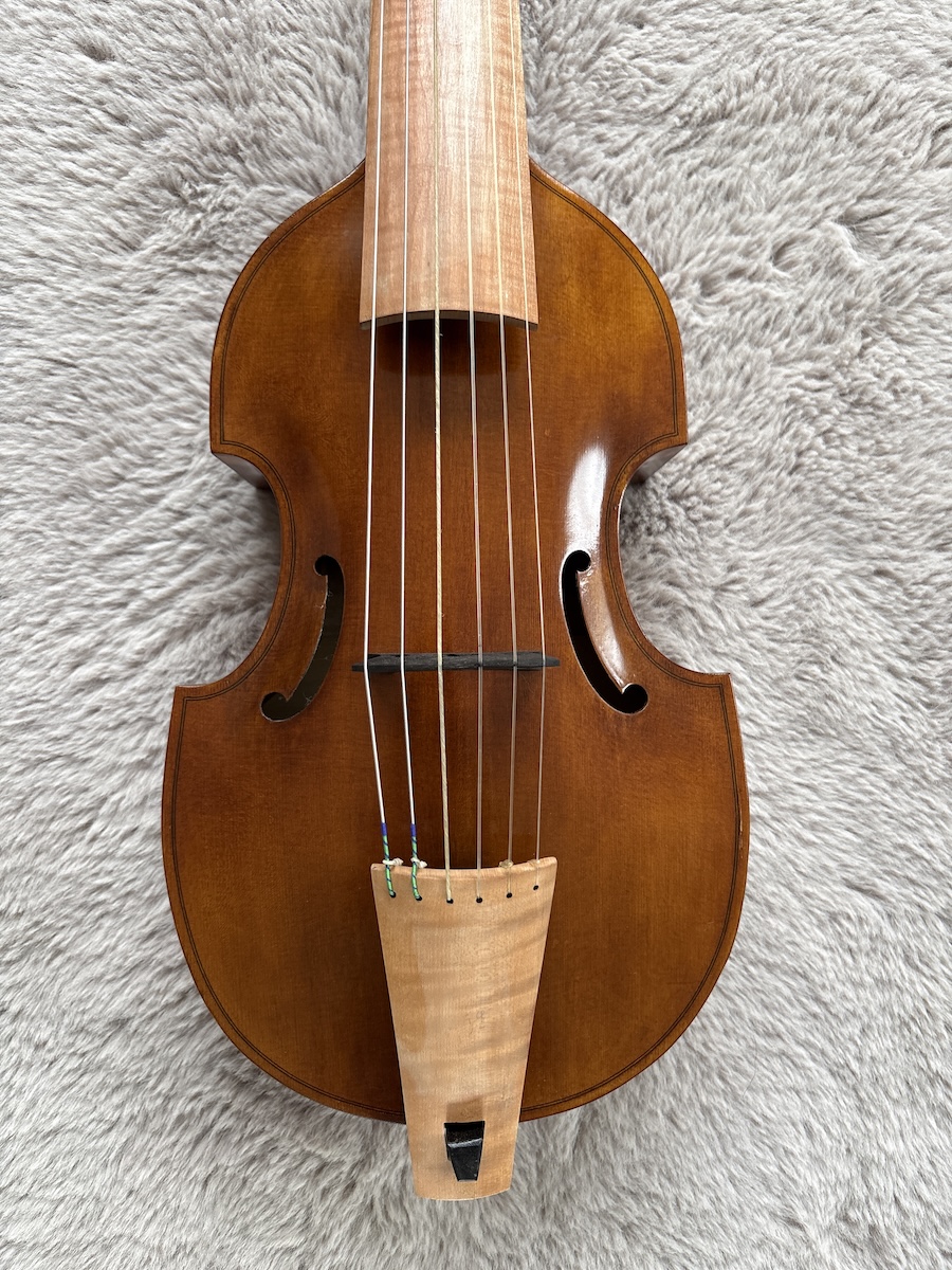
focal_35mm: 26
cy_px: 635
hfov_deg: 53.1
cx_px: 476
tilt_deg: -87.0
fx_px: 953
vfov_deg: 67.3
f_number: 1.6
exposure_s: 1/94
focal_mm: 5.96
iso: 125
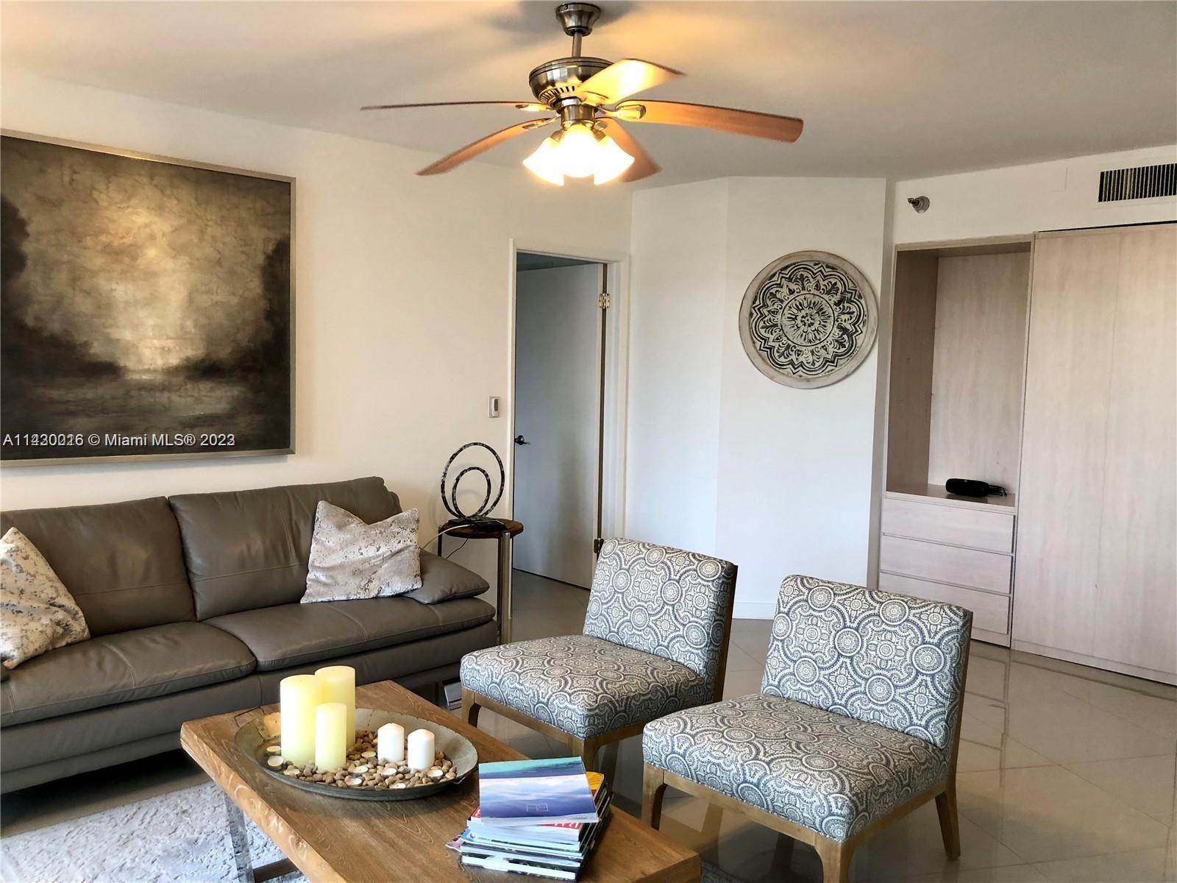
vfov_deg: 49.7
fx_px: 952
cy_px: 442
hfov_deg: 63.4
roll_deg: -1.4
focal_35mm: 28
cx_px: 588
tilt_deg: -6.6
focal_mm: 3.99
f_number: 1.8
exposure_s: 1/30
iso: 32
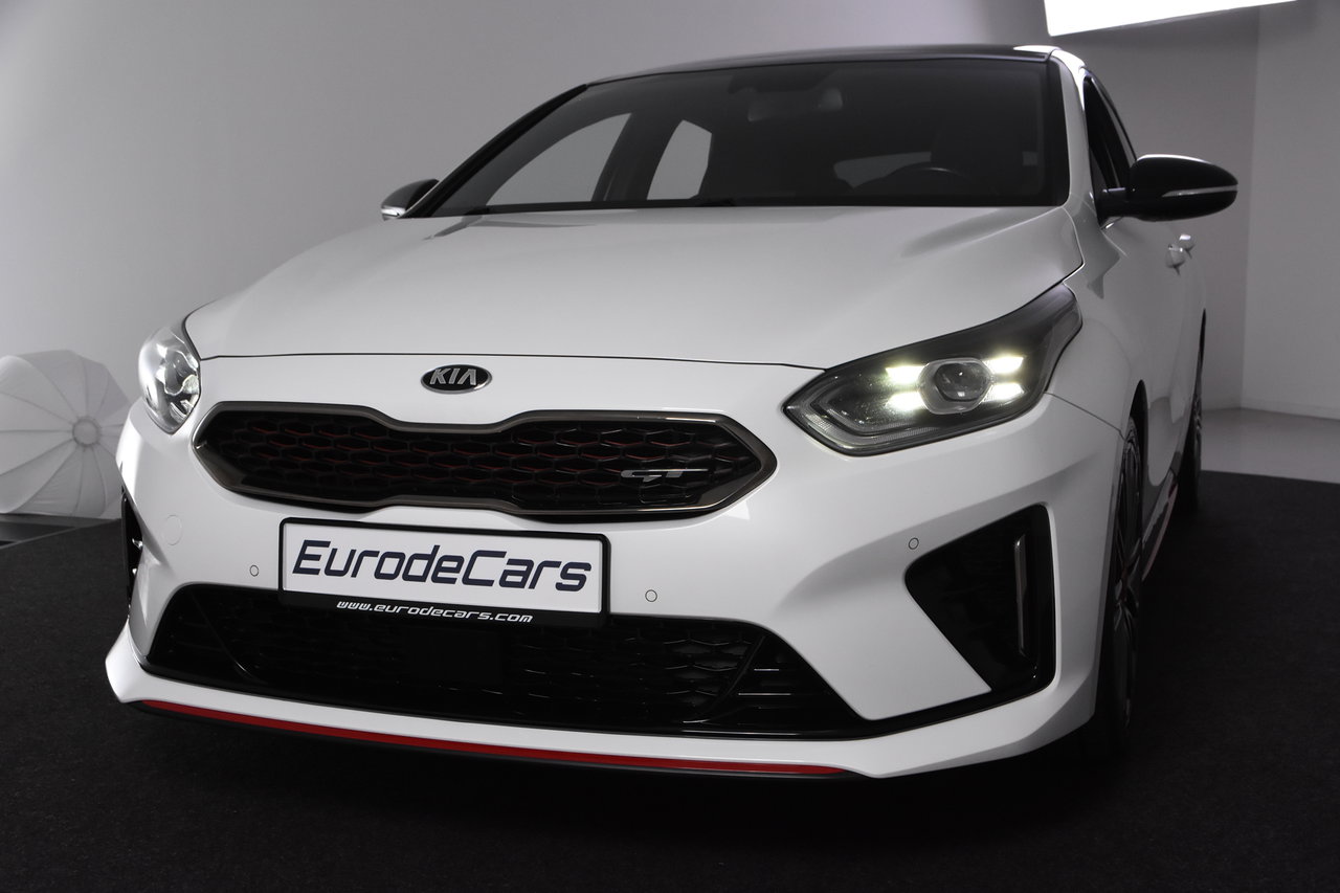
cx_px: 670
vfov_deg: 28.9
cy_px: 446
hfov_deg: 42.3
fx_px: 1730
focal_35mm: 46
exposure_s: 1/200
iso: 1600
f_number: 7.1
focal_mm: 31
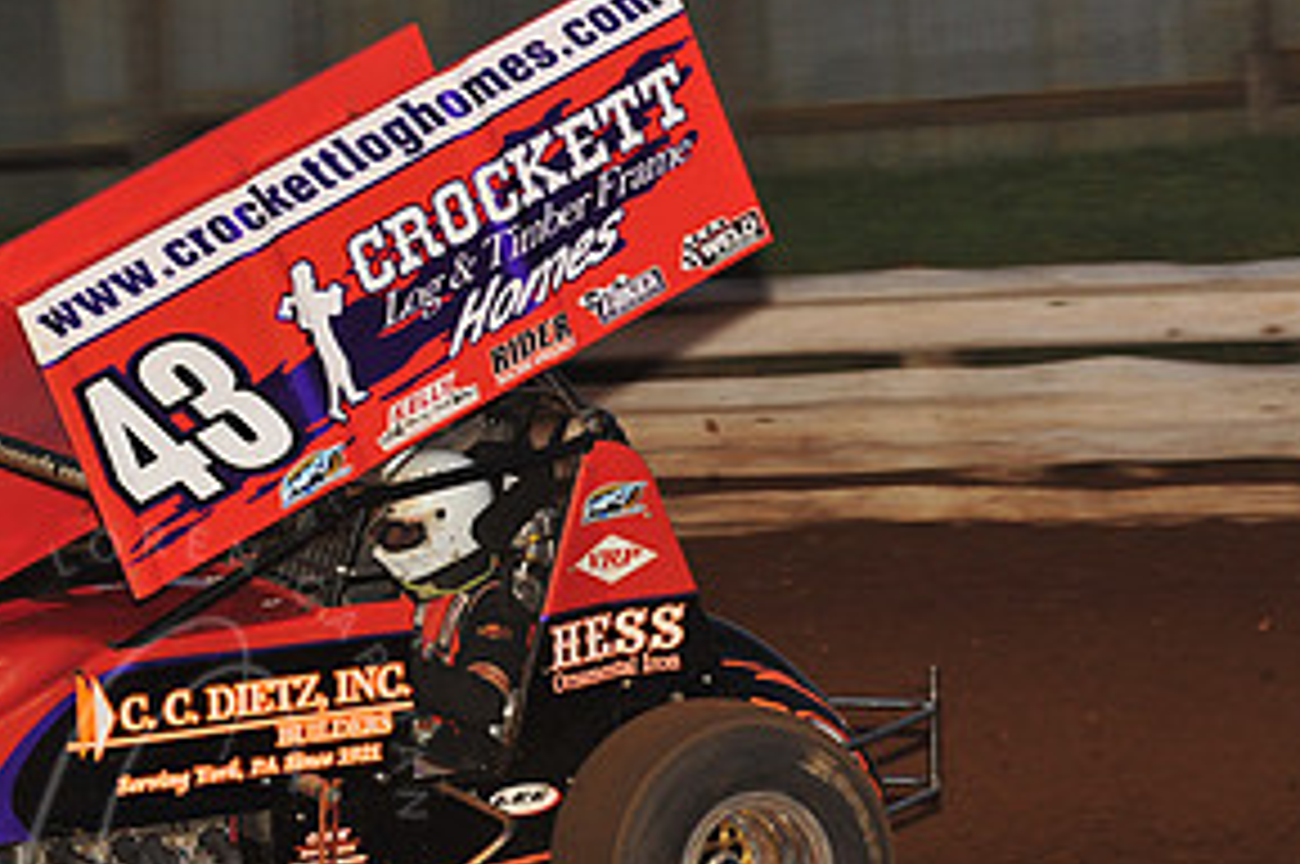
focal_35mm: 251
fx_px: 9054
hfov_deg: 8.2
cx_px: 153
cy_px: 382
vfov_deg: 5.5
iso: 800
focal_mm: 125
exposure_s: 1/320
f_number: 6.3
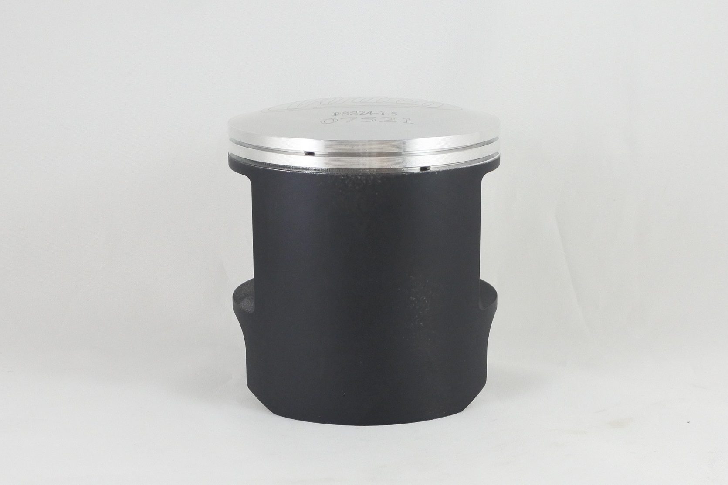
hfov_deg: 54.4
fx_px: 708
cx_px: 364
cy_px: 242
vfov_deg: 37.9
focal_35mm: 35
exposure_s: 1/125
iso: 500
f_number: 4
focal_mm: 13.1
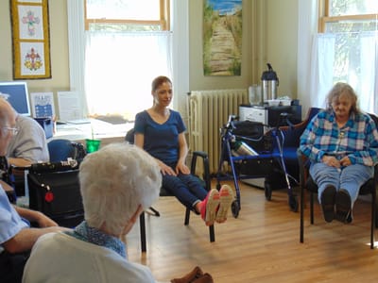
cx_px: 189
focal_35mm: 60
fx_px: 655
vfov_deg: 24.4
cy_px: 142
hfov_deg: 32.2
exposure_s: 1/30
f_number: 3.6
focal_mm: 10.8
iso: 160
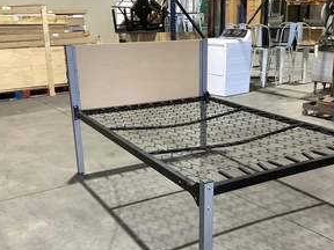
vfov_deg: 33.3
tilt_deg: -20.1
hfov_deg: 43.8
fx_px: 415
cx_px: 184
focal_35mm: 43
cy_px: 169
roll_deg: +0.1
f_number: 2.4
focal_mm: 3.3
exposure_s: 1/40
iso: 320
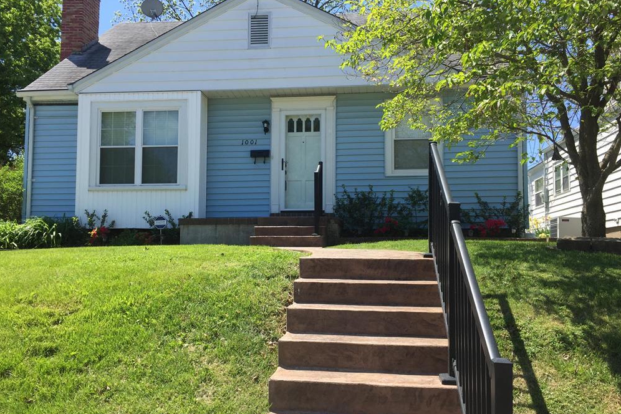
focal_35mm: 31
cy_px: 223
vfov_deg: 42.3
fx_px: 535
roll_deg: -1.3
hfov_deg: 60.3
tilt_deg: +4.6
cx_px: 308
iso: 32
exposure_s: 1/989
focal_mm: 4.15
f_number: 2.2
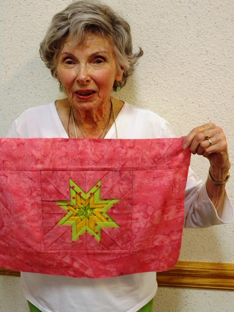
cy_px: 156
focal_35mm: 47
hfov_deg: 30.9
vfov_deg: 40.4
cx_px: 117
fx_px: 424
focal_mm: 10
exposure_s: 1/27.3
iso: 400
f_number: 3.5
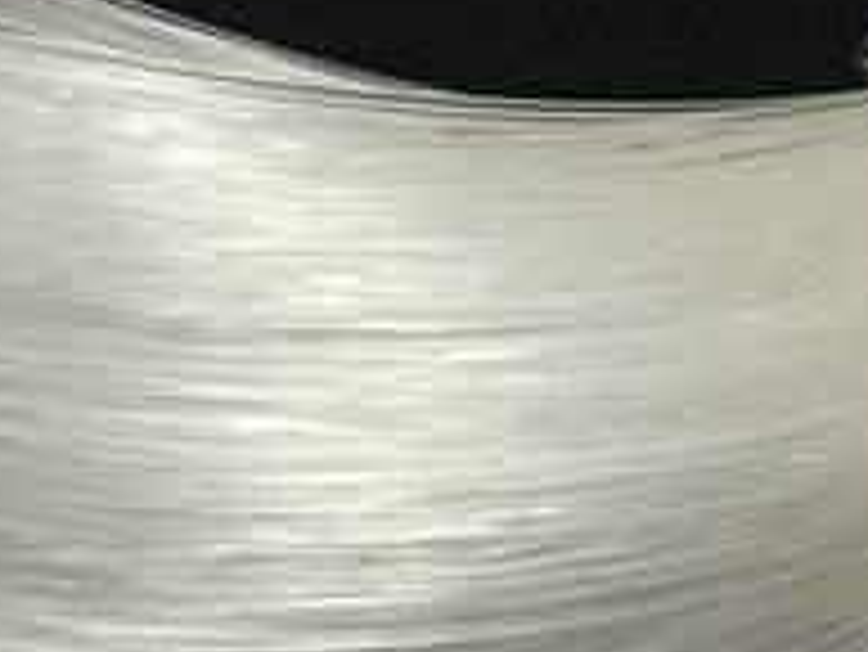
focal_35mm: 120
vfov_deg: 12.1
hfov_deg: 16.3
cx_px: 144
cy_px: -157
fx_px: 3011
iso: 200
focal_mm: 4.15
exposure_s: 1/33
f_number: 2.2
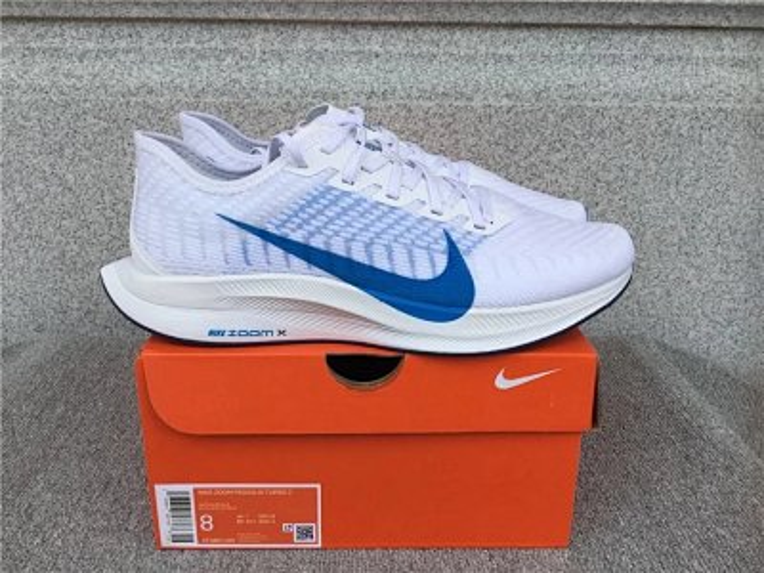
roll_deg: -0.4
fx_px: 684
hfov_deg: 58.4
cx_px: 382
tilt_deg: -18.2
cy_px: 286
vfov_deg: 45.4
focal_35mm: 31
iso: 25
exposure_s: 1/831
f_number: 2.4
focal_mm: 3.3
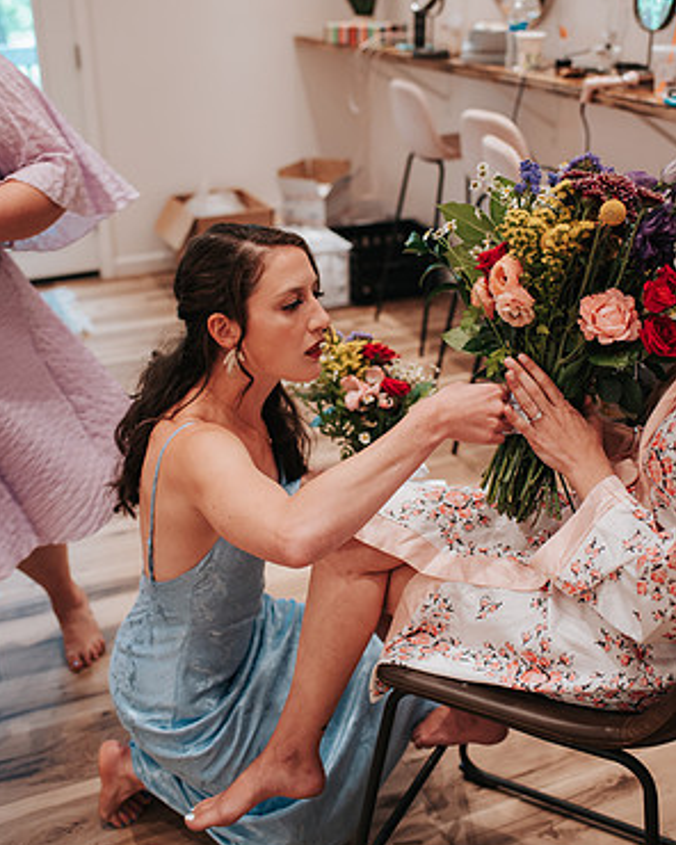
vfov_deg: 45.7
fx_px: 1000
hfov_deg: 37.3
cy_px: 386
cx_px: 336
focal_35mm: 40
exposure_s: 1/125
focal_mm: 35
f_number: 2.8
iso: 800
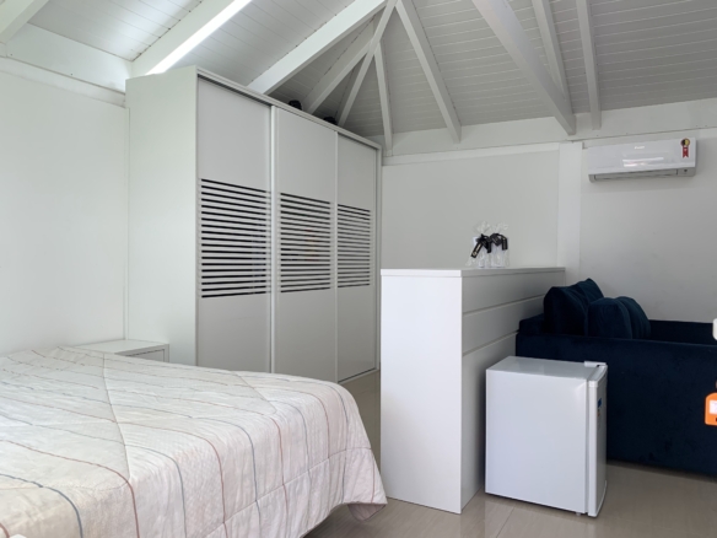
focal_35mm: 26
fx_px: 539
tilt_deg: -1.9
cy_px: 269
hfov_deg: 67.3
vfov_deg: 53.1
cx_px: 358
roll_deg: -0.3
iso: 25
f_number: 1.8
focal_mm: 4.25
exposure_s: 1/120
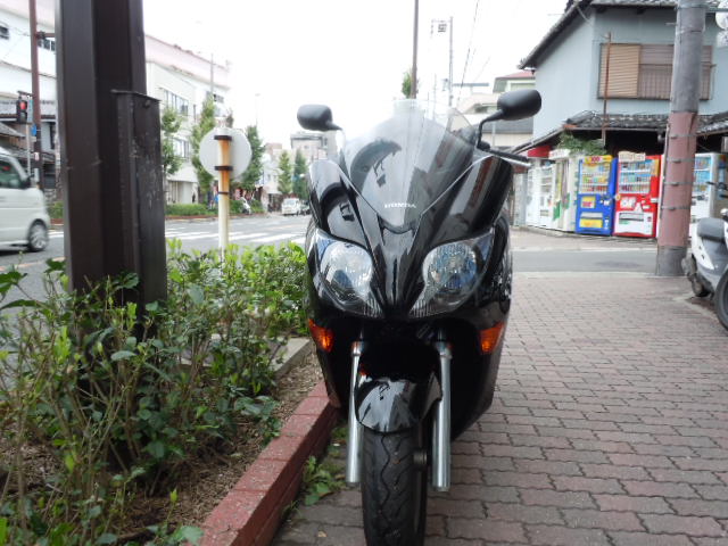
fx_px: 589
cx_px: 364
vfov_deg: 49.7
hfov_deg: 63.4
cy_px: 273
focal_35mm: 28
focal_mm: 5
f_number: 3.7
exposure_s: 1/60
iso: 100
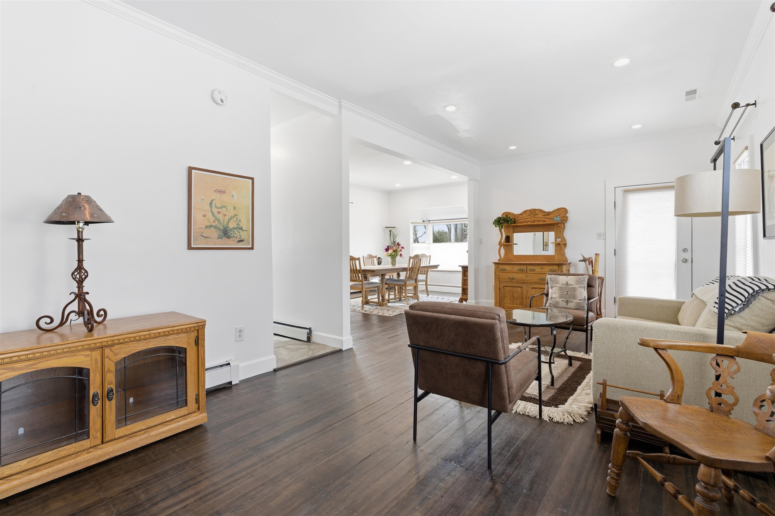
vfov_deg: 73.7
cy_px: 258
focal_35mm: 16
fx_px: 344
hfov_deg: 96.8
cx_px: 388
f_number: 7.1
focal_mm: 16
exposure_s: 1/15
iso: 100
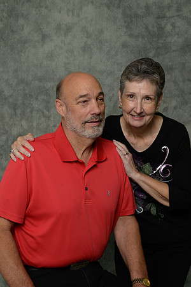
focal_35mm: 56
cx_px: 96
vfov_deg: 35.6
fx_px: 446
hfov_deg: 24.2
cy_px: 144
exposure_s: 1/125
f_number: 10
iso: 400
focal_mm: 56
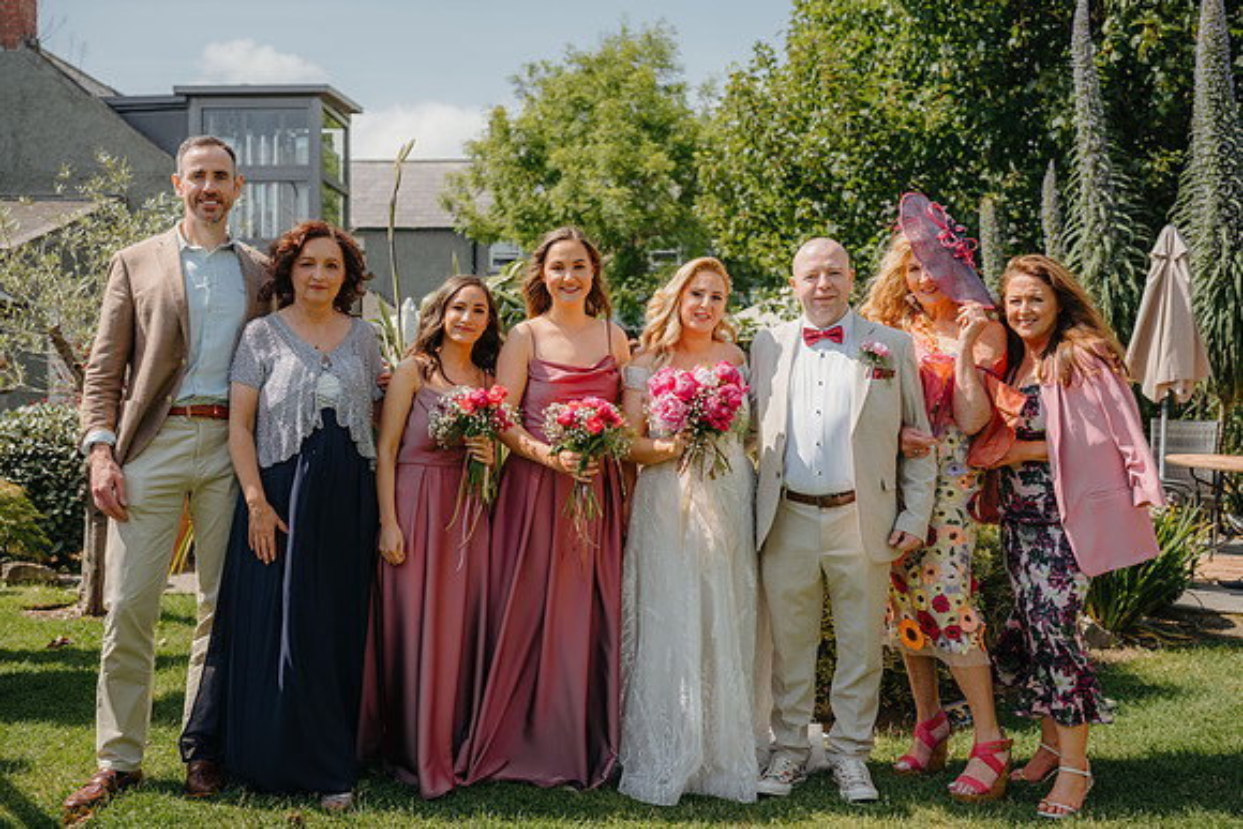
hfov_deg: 53.1
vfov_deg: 36.9
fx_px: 1244
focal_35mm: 36
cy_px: 414
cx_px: 607
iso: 100
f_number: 2.8
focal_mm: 35
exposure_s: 1/1250
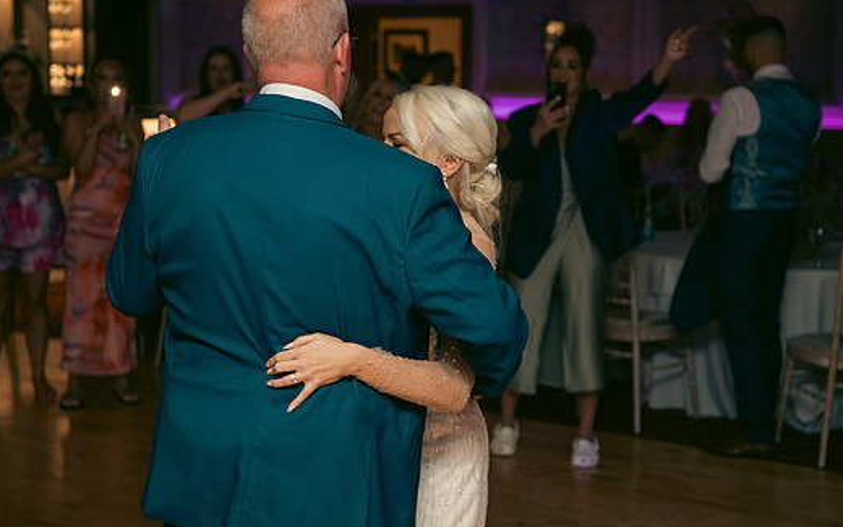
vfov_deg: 19.7
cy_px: 247
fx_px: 1516
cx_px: 400
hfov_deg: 31.1
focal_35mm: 66
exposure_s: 1/160
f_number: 3.5
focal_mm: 58
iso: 800
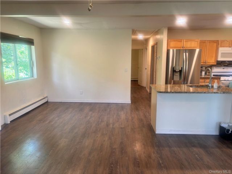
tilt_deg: -9.1
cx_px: 116
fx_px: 174
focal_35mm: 26
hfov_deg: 67.3
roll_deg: -0.5
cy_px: 87
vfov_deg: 53.1
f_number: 1.6
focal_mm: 5.96
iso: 100
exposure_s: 1/60
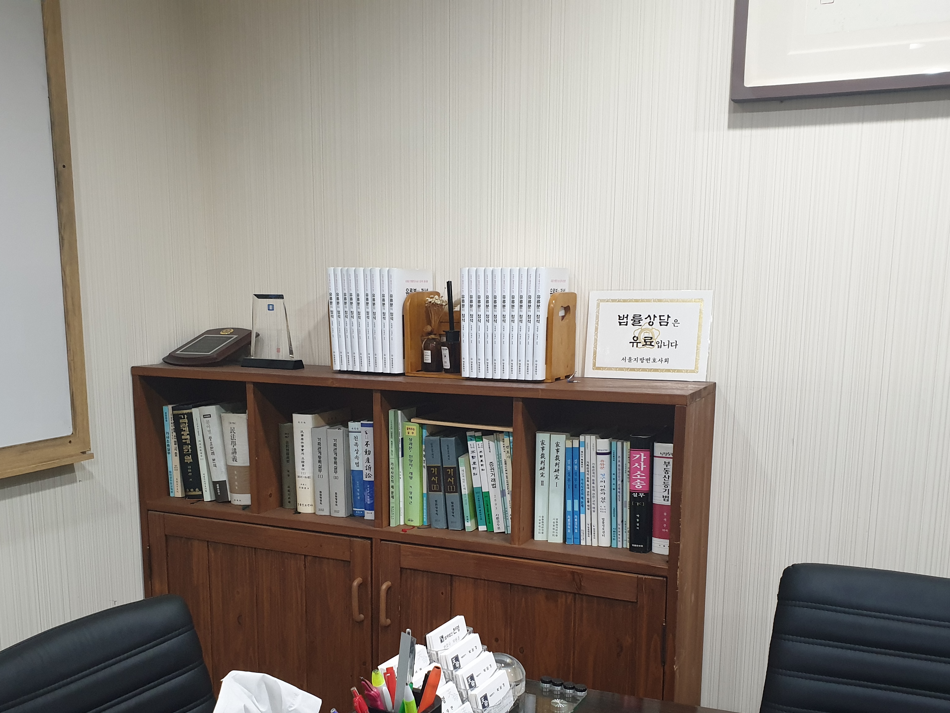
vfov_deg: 41.3
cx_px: 481
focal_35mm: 34
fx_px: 933
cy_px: 466
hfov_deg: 54.0
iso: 320
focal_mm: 4.3
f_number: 2.4
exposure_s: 1/40
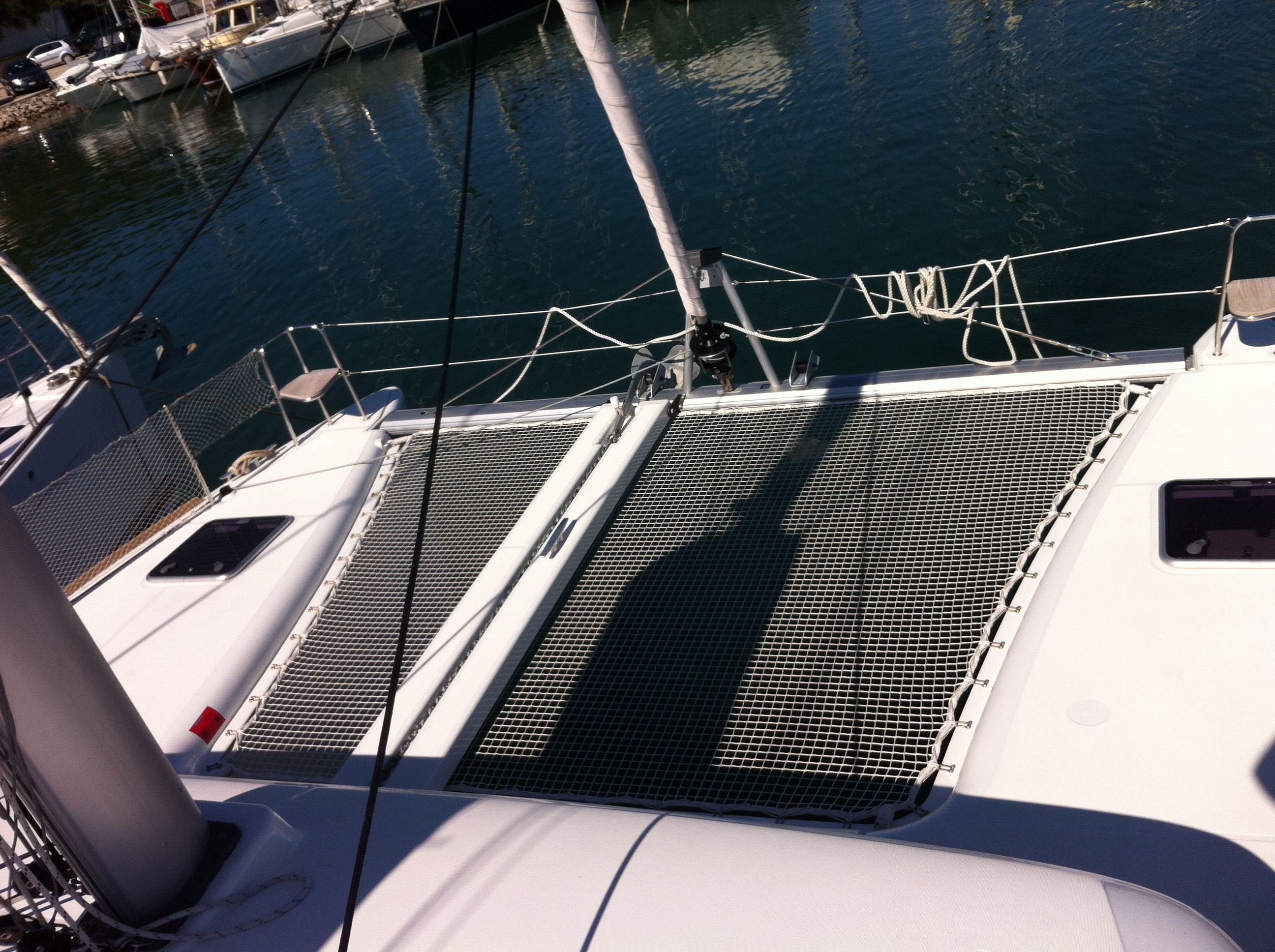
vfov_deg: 40.6
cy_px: 476
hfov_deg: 52.7
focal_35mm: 35
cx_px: 638
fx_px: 1287
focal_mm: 3.85
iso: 80
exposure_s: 1/2742
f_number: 2.8
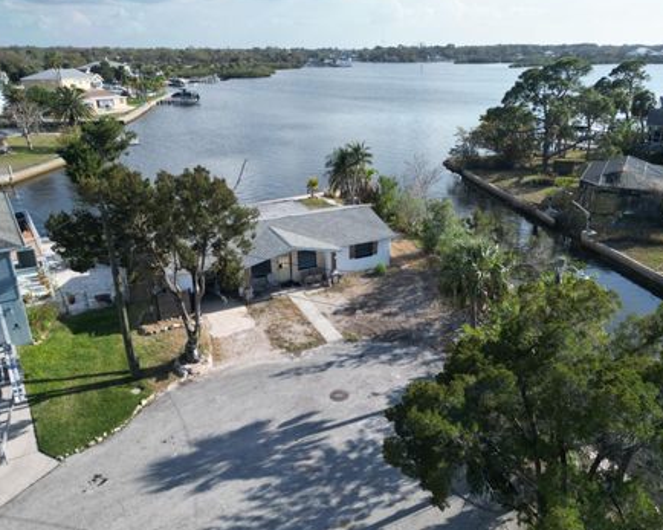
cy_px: 265
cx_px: 357
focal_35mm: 27
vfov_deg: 53.2
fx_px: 530
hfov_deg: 64.0
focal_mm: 6.72
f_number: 1.7
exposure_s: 1/2500
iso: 140
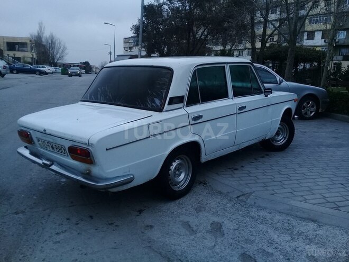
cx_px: 174
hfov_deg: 58.4
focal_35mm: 31
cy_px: 131
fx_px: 313
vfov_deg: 45.4
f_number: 2.2
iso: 50
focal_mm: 3.3
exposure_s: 1/602
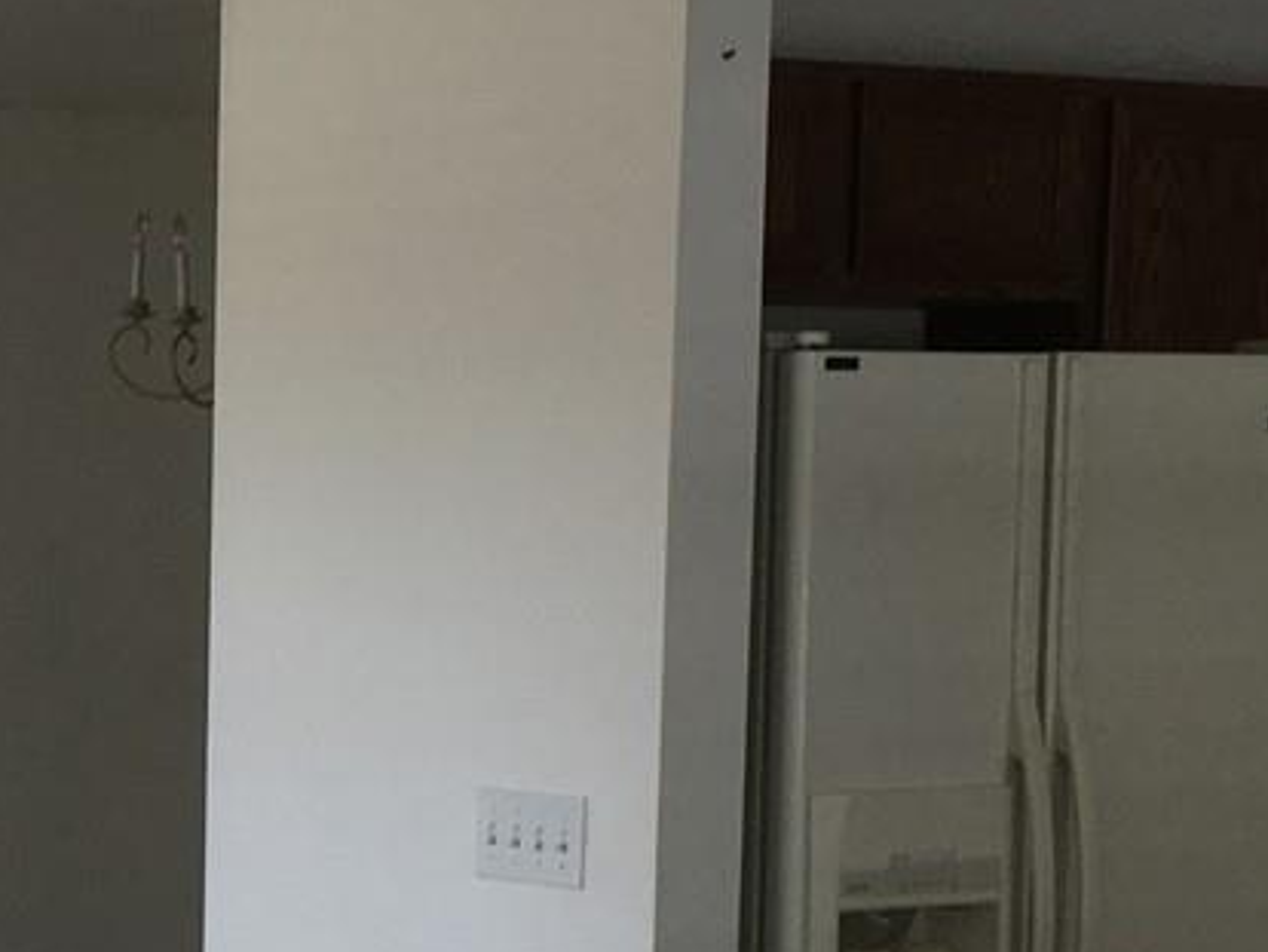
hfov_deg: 16.9
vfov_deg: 13.1
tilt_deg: -6.9
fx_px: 4105
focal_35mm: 112
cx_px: -214
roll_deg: -0.9
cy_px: 943
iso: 32
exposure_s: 1/60
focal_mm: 4.15
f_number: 2.2
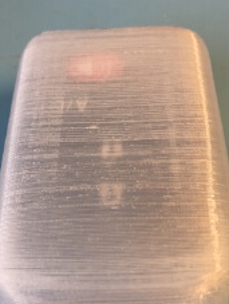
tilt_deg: -53.3
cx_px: 111
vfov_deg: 37.3
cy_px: 183
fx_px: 449
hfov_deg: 28.6
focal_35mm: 51
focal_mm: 4.15
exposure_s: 1/15
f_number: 2.2
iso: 32
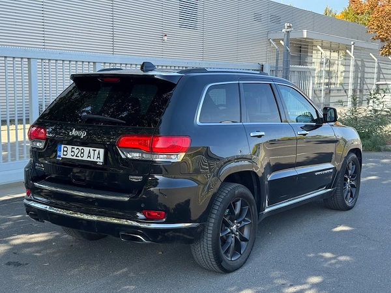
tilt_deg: -6.4
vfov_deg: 30.3
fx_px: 542
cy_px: 146
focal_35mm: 48
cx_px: 196
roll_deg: -0.8
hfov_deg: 39.7
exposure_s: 1/739
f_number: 1.78
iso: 64
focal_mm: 6.76
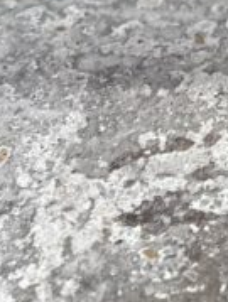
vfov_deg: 10.7
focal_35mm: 137
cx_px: 260
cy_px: -558
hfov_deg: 10.7
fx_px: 1199
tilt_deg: -18.0
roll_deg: +4.3
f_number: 1.78
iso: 125
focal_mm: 6.86
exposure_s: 1/50
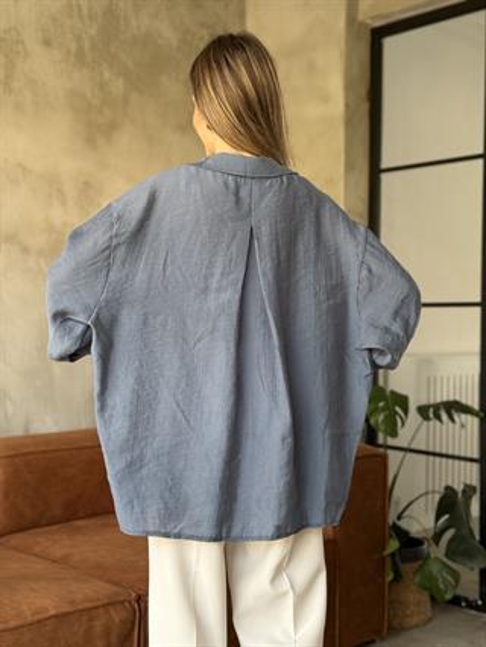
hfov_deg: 30.3
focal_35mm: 48
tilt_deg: -0.6
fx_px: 898
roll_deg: -0.8
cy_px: 324
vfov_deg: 39.6
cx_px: 243
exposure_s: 1/60
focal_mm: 6.76
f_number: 1.78
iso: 200
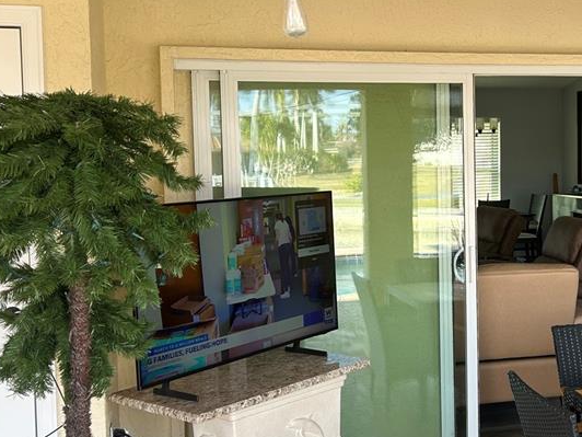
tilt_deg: -2.9
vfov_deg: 29.1
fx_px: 841
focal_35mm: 50
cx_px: 407
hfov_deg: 37.6
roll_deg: +0.6
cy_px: 199
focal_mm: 5.7
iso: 32
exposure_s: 1/124
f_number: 1.5
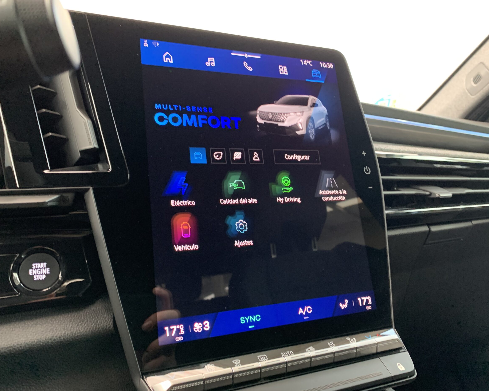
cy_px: 192
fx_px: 405
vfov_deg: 51.5
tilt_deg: +2.0
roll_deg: +1.4
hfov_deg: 62.2
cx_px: 251
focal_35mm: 28
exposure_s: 1/33
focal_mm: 4.25
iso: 320
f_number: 1.8
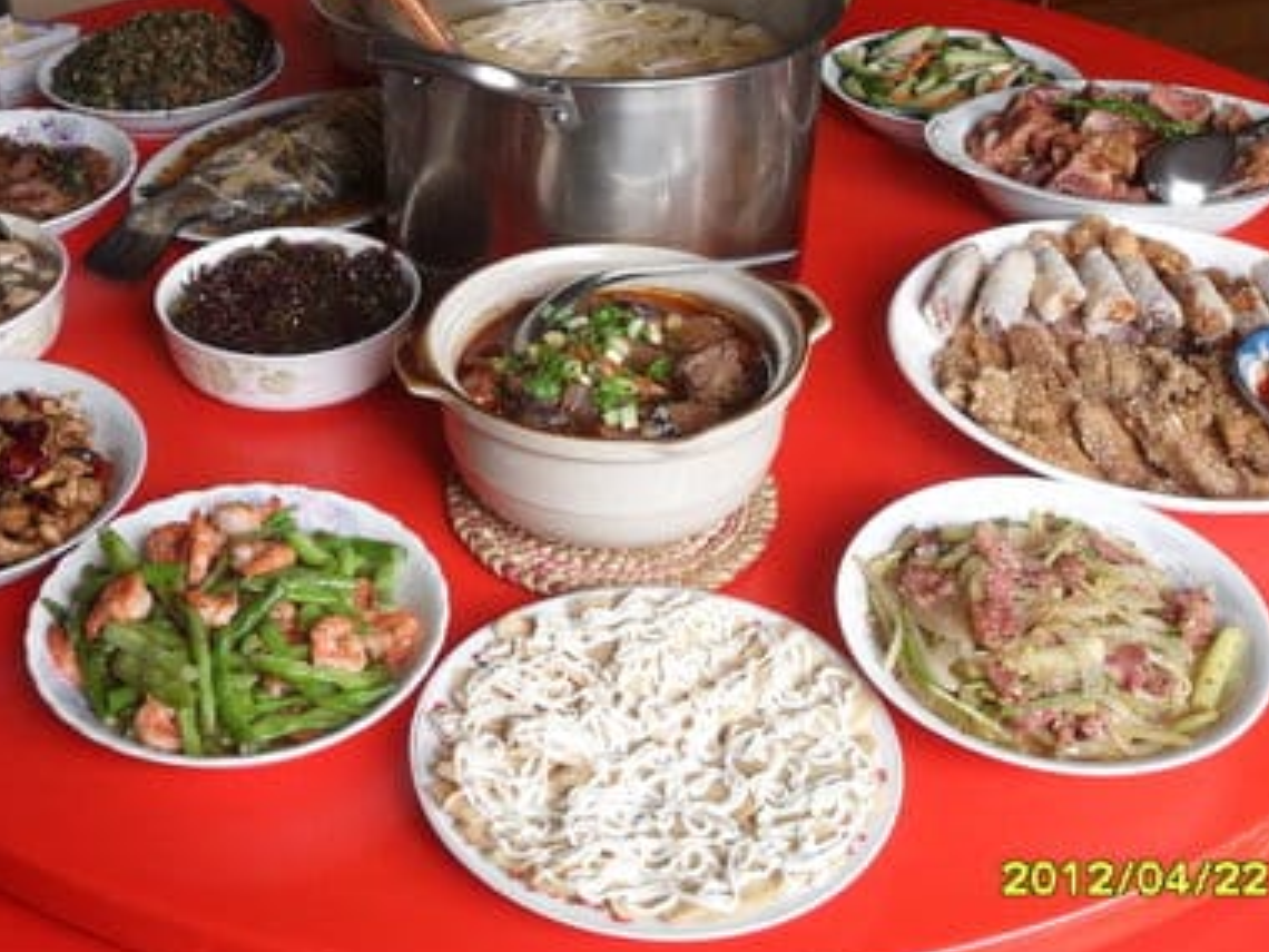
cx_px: 501
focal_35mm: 46
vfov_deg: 31.4
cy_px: 372
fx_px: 1686
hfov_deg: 41.0
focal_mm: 6.2
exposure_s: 1/30
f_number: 2.8
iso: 120
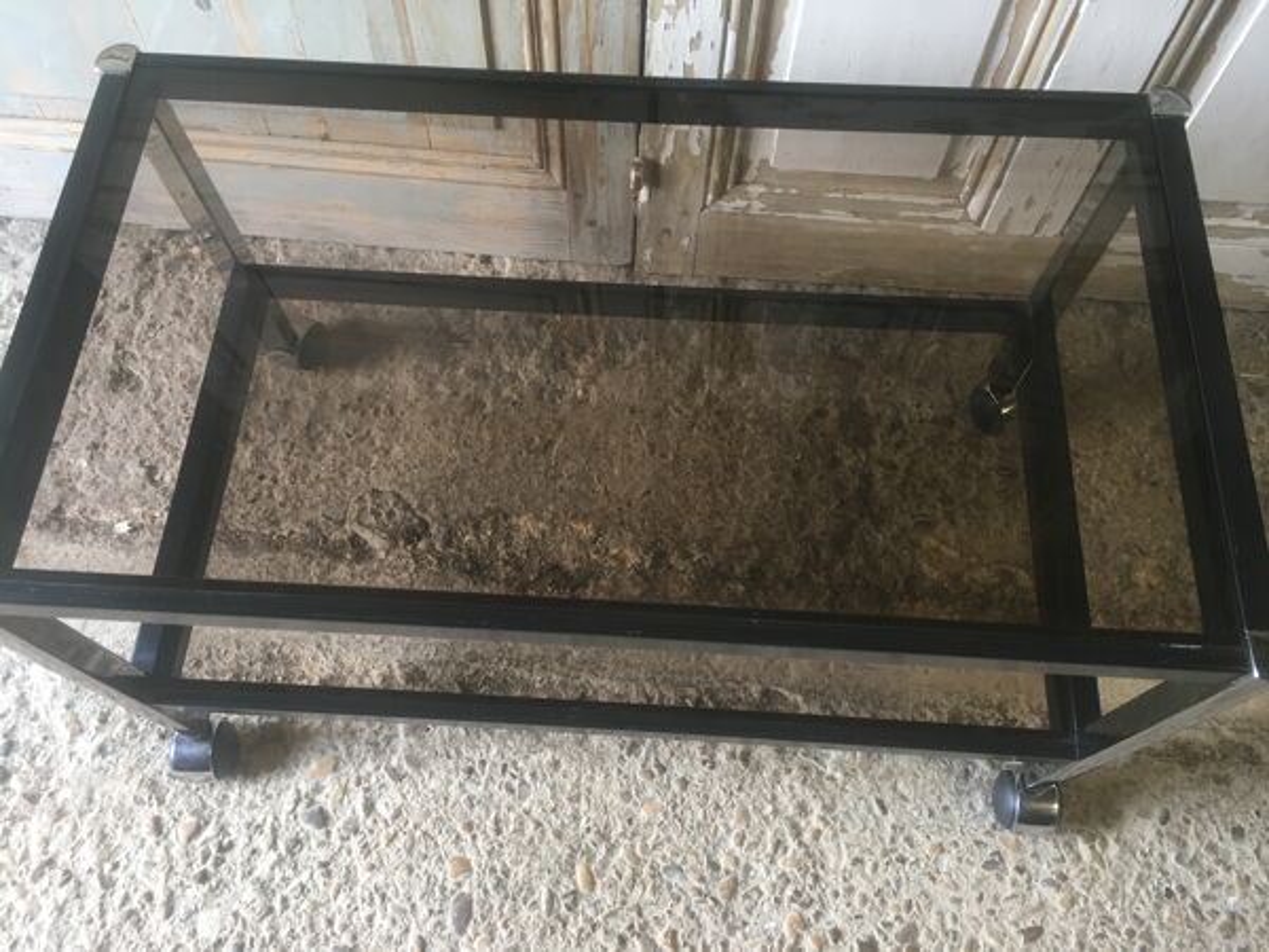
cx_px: 634
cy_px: 476
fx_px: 1063
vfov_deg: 48.2
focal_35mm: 29
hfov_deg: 61.7
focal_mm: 4.15
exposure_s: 1/33
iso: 100
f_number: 2.2
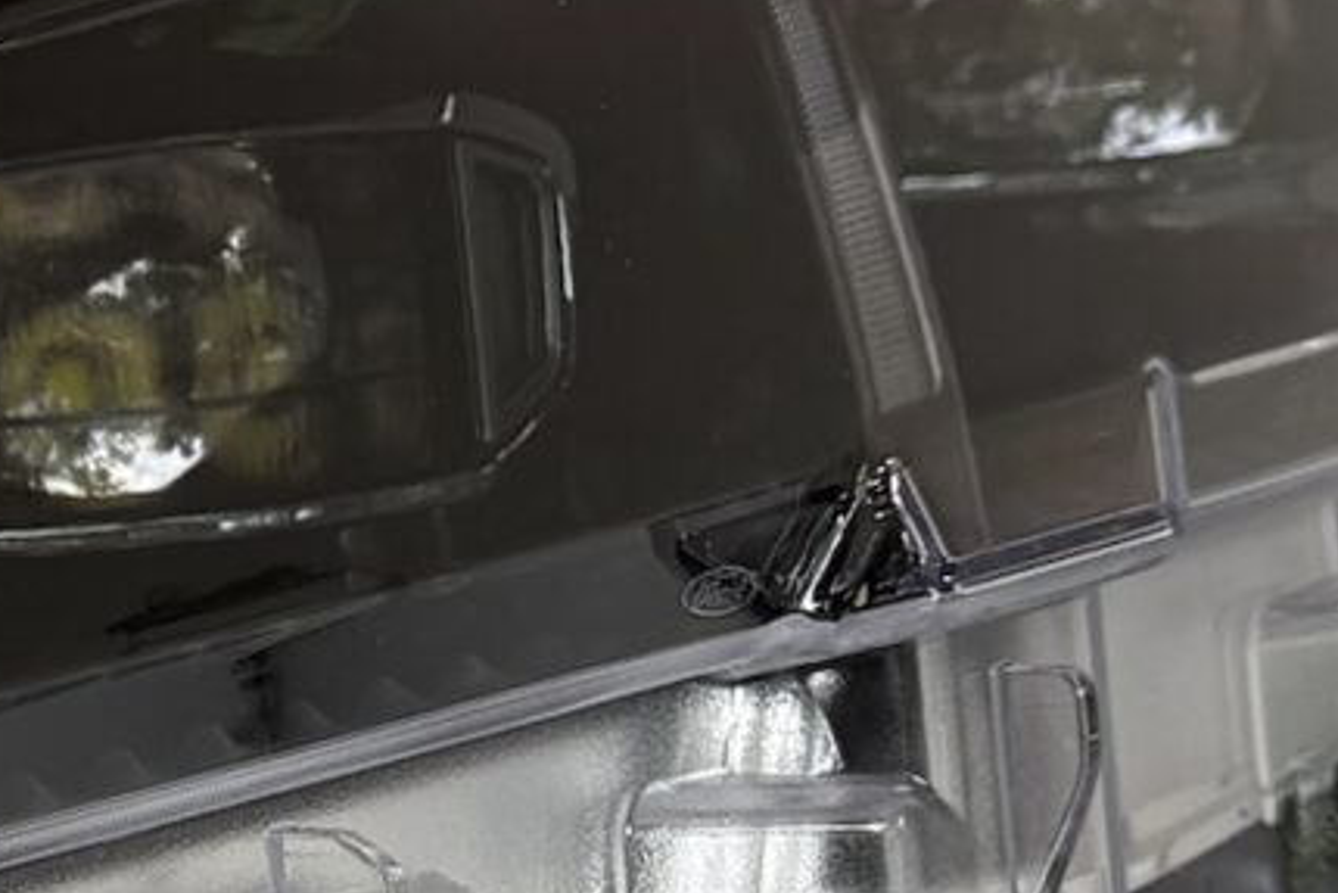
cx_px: -1142
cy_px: 1154
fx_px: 5986
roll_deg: -2.8
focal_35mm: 161
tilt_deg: -10.2
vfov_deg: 8.4
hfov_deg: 11.7
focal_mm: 5.96
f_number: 1.6
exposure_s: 1/182
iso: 40
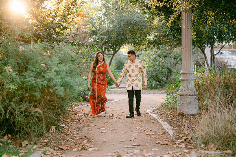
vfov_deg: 16.1
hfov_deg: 23.9
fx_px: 557
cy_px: 78
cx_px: 118
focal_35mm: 85
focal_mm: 85
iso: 200
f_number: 2
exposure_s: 1/200
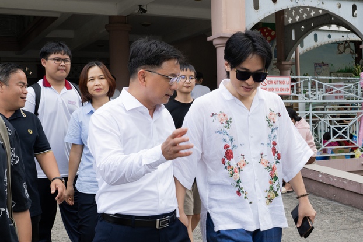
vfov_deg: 36.9
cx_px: 183
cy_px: 123
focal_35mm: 36
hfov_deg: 53.1
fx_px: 363
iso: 800
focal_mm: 35
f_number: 13
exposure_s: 1/160
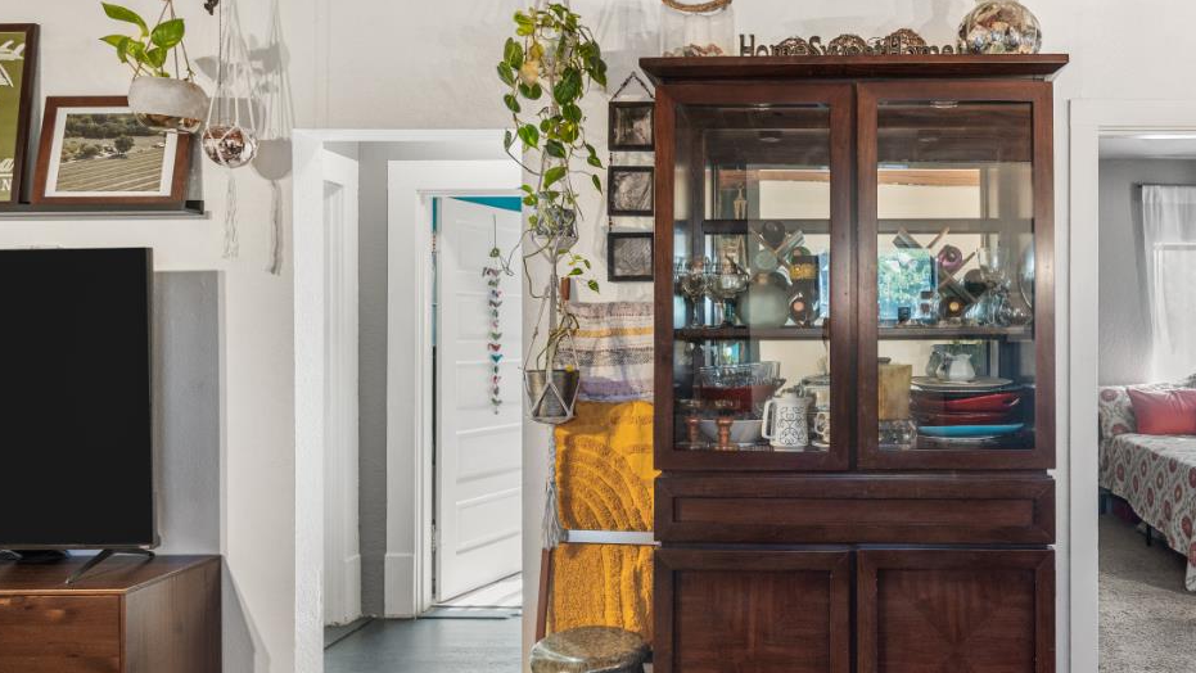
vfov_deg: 42.8
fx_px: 856
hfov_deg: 67.4
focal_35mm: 27
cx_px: 823
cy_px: 390
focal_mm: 16
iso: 500
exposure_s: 1/8
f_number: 4
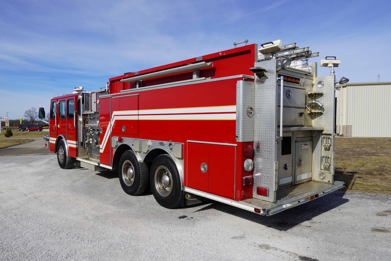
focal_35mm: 27
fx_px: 293
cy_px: 130
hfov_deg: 67.4
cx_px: 196
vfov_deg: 47.9
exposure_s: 1/200
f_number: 10
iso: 100
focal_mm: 18
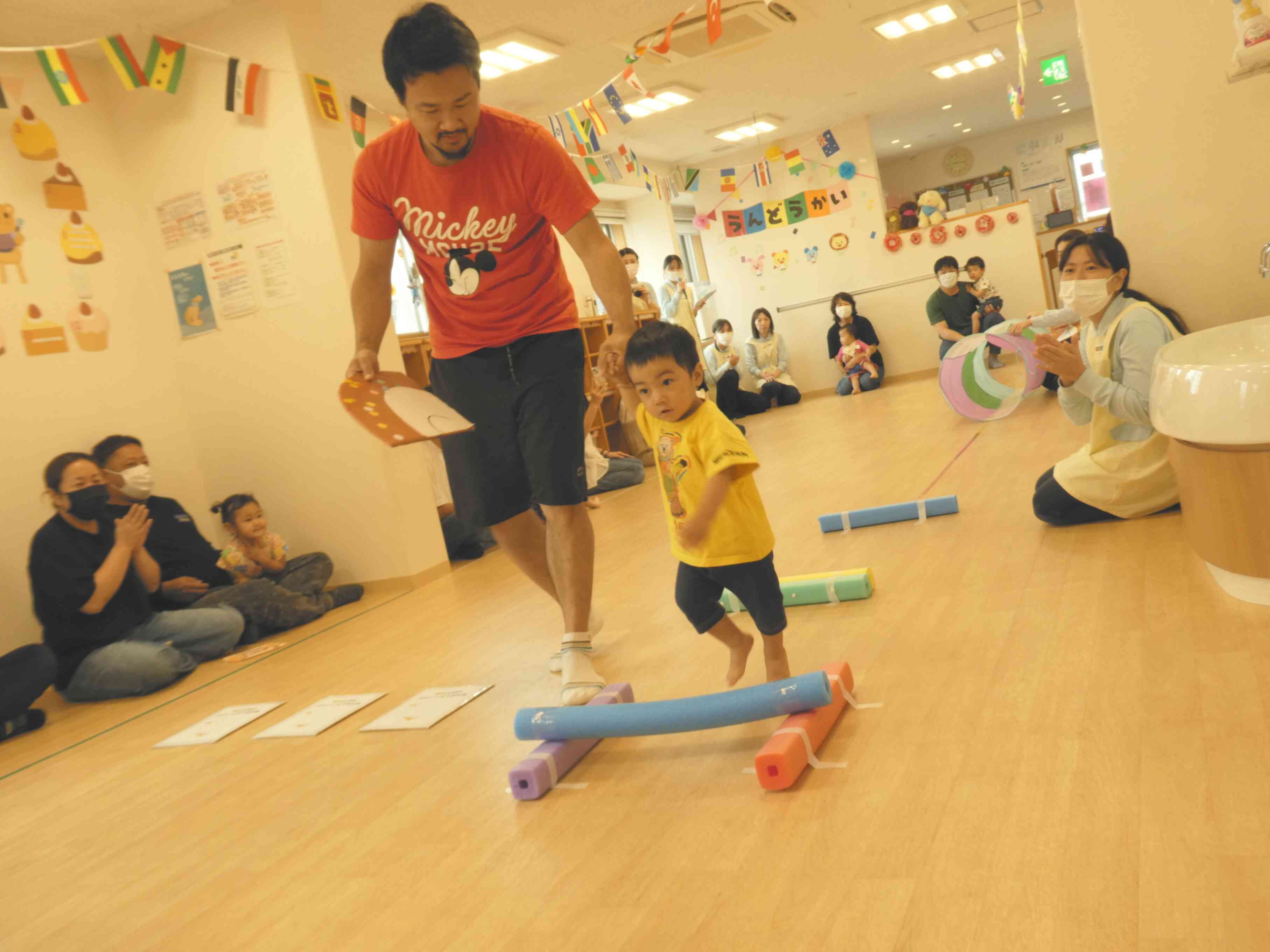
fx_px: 1137
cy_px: 476
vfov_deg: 45.4
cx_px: 635
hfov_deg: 58.3
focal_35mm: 31
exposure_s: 1/80
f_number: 3.5
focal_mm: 5.4
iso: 125
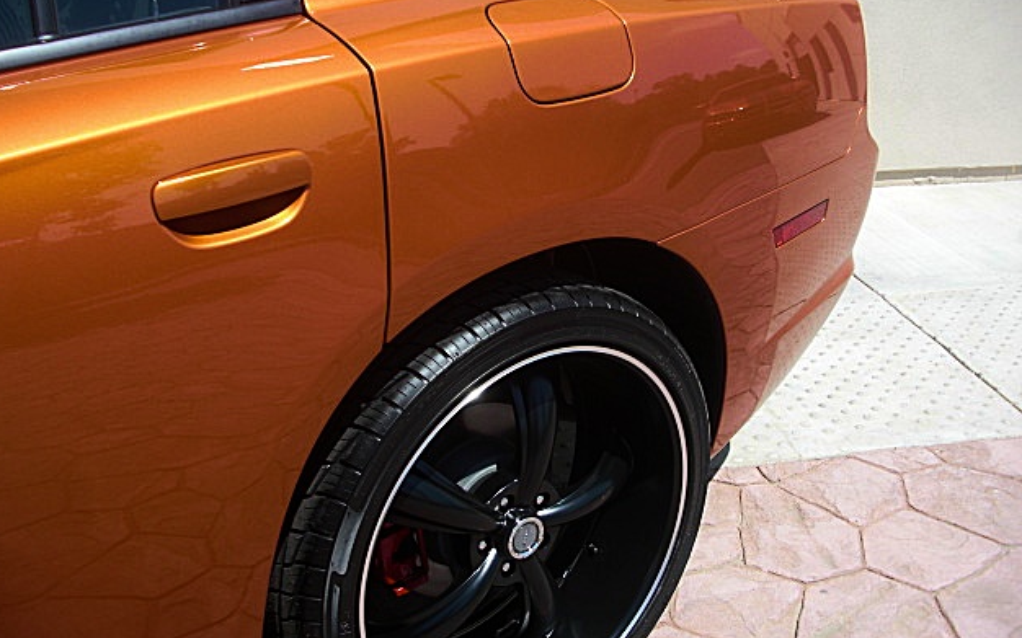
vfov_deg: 32.7
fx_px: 1086
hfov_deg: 50.4
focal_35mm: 39
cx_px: 501
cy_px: 303
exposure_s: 1/800
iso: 50
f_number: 2.8
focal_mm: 6.3
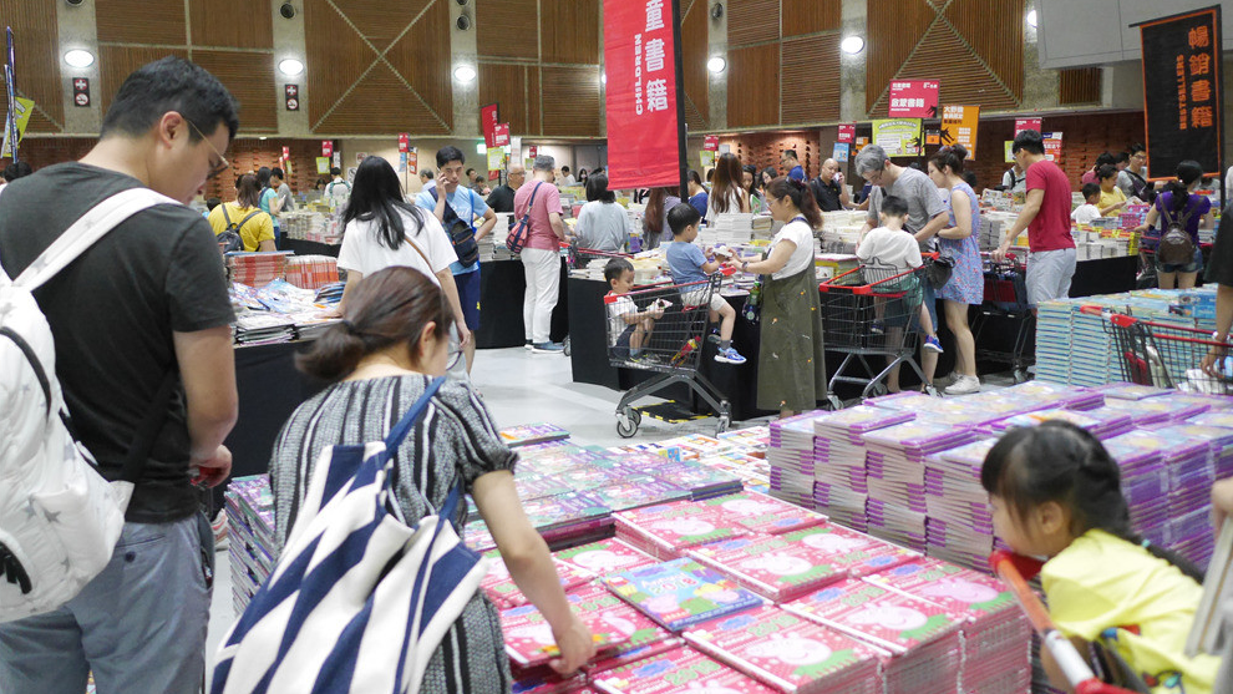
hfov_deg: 59.5
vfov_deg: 35.6
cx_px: 620
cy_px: 309
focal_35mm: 33
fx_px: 1079
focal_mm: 15
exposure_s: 1/125
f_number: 1.7
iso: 2500
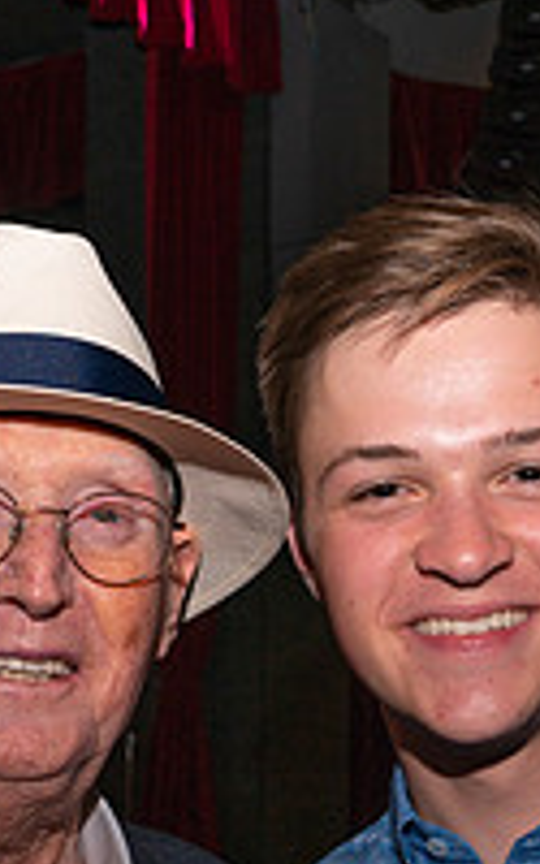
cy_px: 711
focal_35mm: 77
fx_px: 1813
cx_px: 294
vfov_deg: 26.2
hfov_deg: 16.9
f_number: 8
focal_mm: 26
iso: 500
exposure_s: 1/100
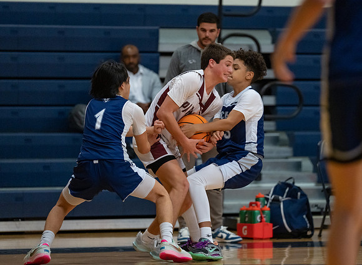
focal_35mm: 215
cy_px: 131
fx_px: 2234
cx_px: 197
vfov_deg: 6.8
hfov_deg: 9.3
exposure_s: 1/1000
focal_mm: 185
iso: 5000
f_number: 2.8
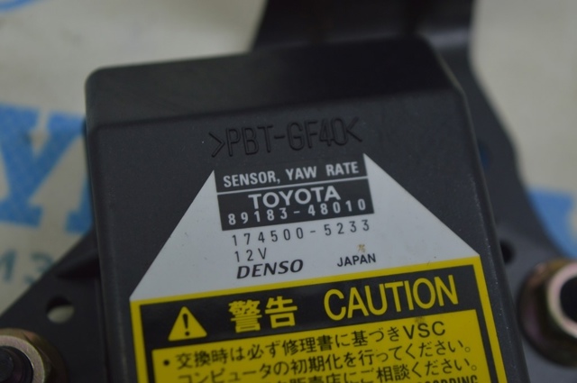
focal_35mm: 78
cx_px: 288
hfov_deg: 26.0
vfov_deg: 17.4
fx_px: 1249
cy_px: 192
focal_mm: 52
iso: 400
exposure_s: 1/50
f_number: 5.6
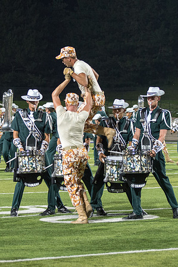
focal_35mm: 166
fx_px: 1236
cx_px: 67
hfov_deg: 8.2
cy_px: 113
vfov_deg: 12.4
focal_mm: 86
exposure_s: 1/160
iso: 2200
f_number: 4.5
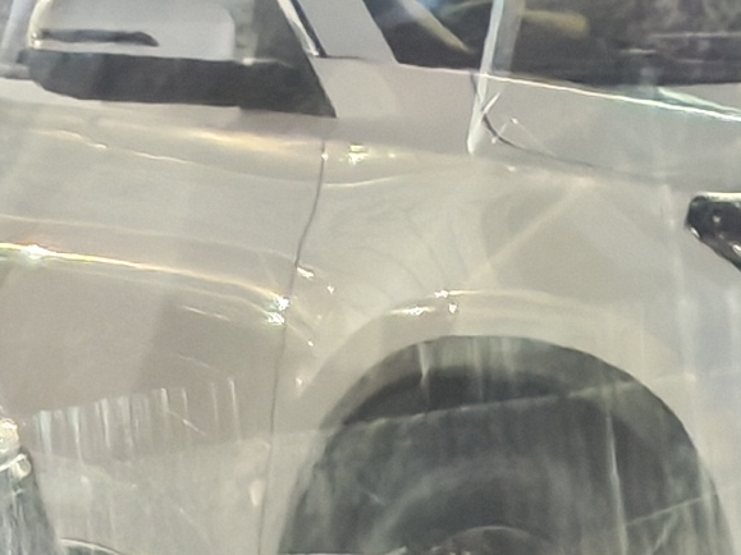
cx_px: -1788
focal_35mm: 382
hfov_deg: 4.9
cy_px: 1772
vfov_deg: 3.8
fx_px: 8176
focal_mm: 6.12
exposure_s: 1/50
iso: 200
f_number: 1.9
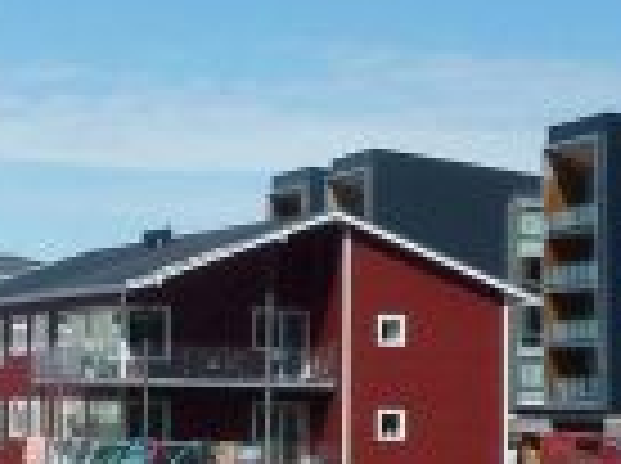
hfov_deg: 13.5
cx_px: 40
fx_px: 2597
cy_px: 113
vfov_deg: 10.2
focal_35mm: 145
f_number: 5.6
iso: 80
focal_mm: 4.1
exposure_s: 1/640
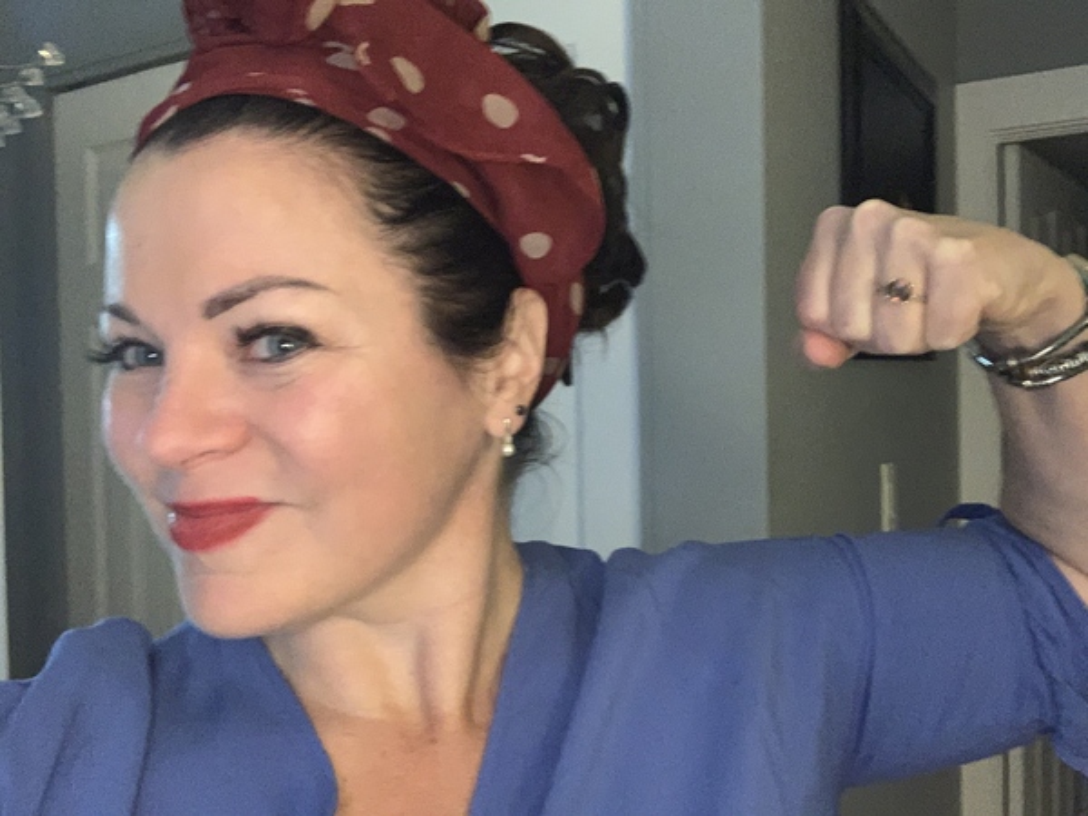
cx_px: 544
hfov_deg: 56.8
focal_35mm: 32
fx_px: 1006
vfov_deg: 44.2
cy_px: 408
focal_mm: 2.87
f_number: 2.2
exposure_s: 1/24
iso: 400
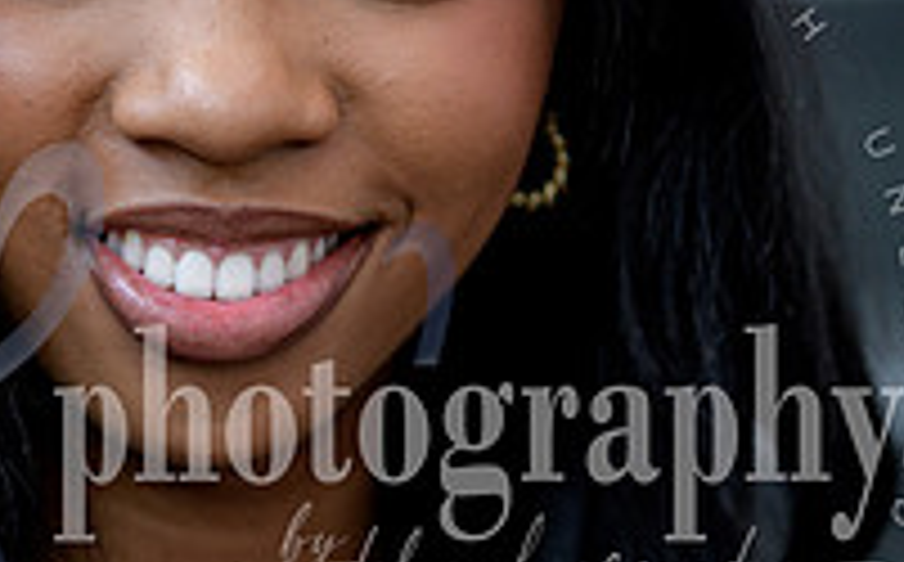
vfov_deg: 8.2
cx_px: 310
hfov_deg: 13.1
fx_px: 3936
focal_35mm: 160
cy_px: 351
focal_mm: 70
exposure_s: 1/80
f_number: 2.8
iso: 250
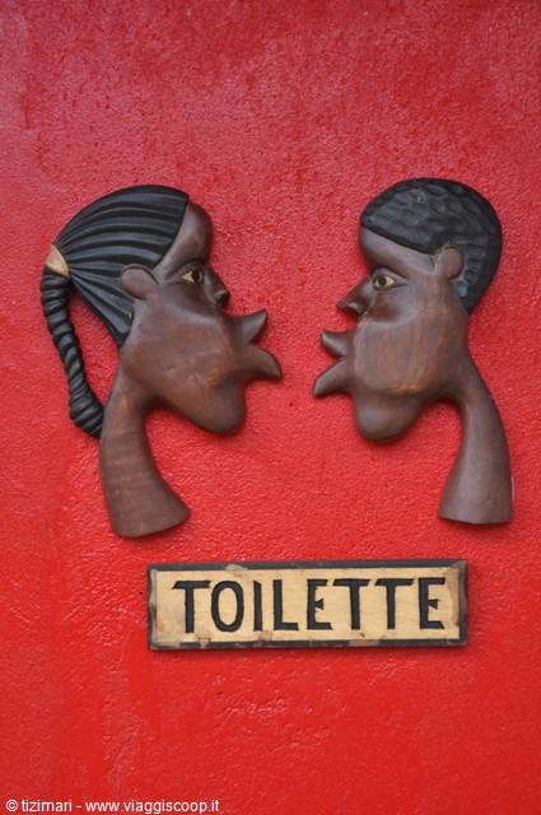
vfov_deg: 31.9
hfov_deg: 21.5
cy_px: 408
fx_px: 1424
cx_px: 270
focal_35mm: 63
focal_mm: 42
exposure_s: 1/125
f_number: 5.6
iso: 200
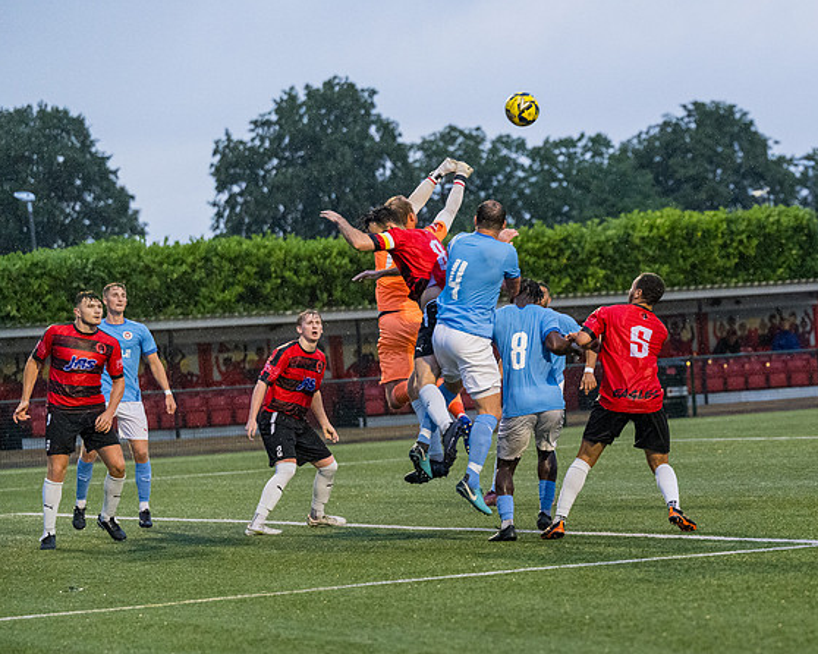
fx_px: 3848
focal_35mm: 159
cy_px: 442
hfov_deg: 12.1
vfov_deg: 9.7
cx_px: 665
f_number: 2.8
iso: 4000
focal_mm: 104
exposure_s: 1/1000
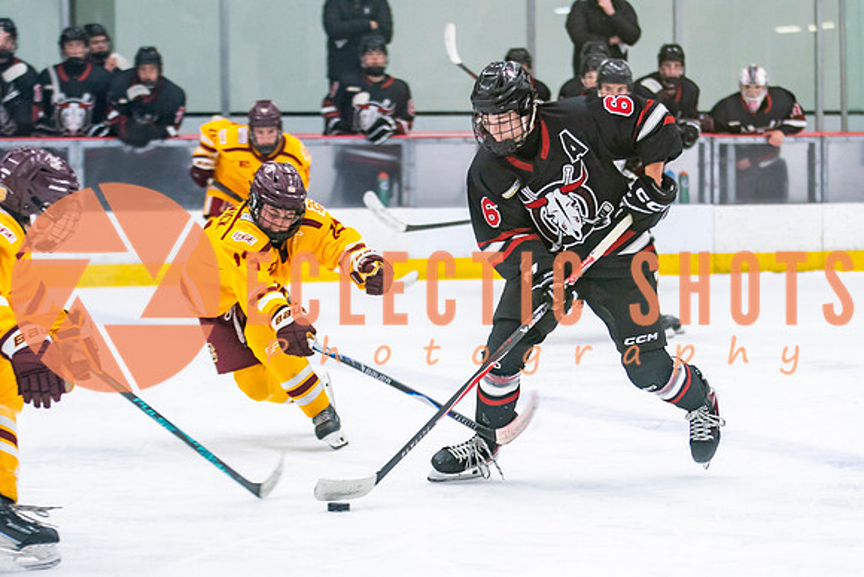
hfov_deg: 12.5
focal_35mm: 164
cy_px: 271
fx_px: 3926
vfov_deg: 8.4
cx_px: 557
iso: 1600
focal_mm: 100
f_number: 2.8
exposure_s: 1/640
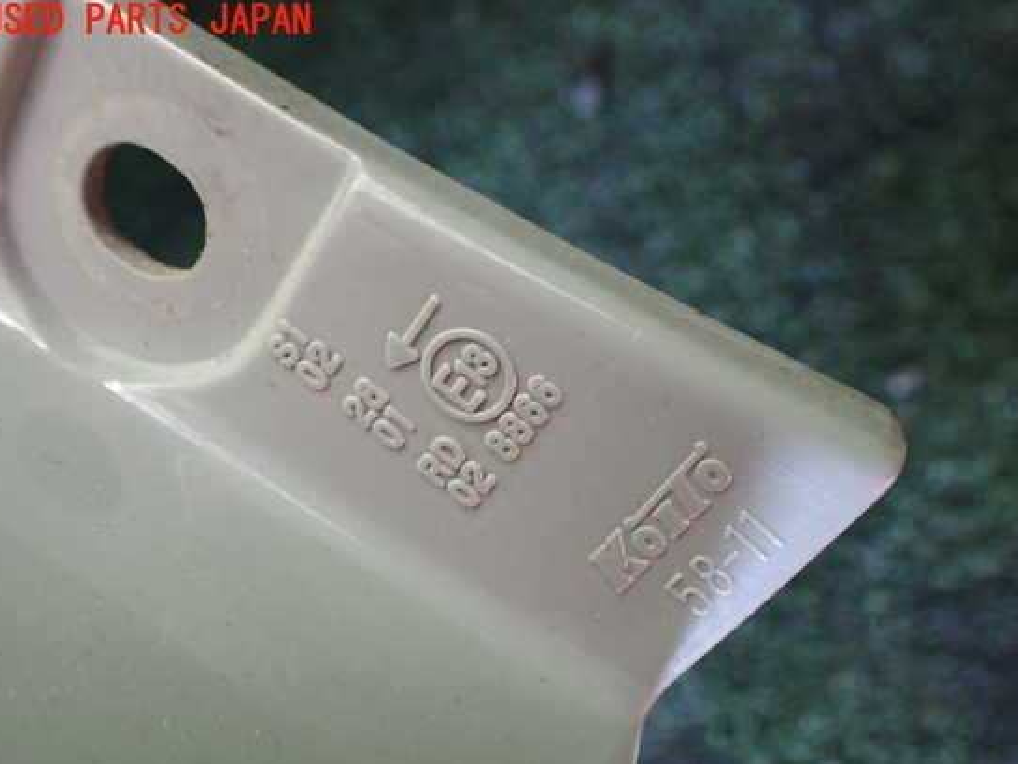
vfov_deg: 42.9
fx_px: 971
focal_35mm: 33
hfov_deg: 55.3
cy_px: 418
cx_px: 532
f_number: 2.3
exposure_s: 1/125
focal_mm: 5.4
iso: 800
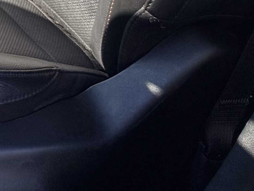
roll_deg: -2.8
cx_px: -228
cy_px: -178
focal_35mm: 104
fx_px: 763
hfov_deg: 15.6
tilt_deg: -25.3
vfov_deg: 12.7
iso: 80
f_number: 1.78
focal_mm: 6.76
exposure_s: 1/1560
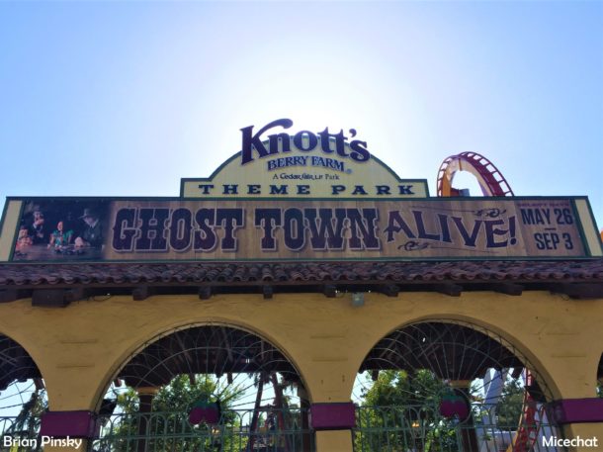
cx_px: 302
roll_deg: -0.8
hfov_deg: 61.7
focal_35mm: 29
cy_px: 226
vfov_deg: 48.2
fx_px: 505
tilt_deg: +25.0
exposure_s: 1/2326
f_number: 2.2
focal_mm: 4.15
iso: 32
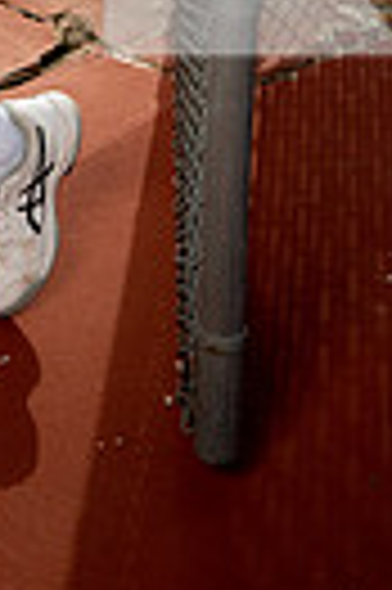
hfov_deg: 11.1
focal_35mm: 117
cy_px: -396
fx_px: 1916
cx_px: -252
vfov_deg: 15.6
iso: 80
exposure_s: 1/250
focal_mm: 34
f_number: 8
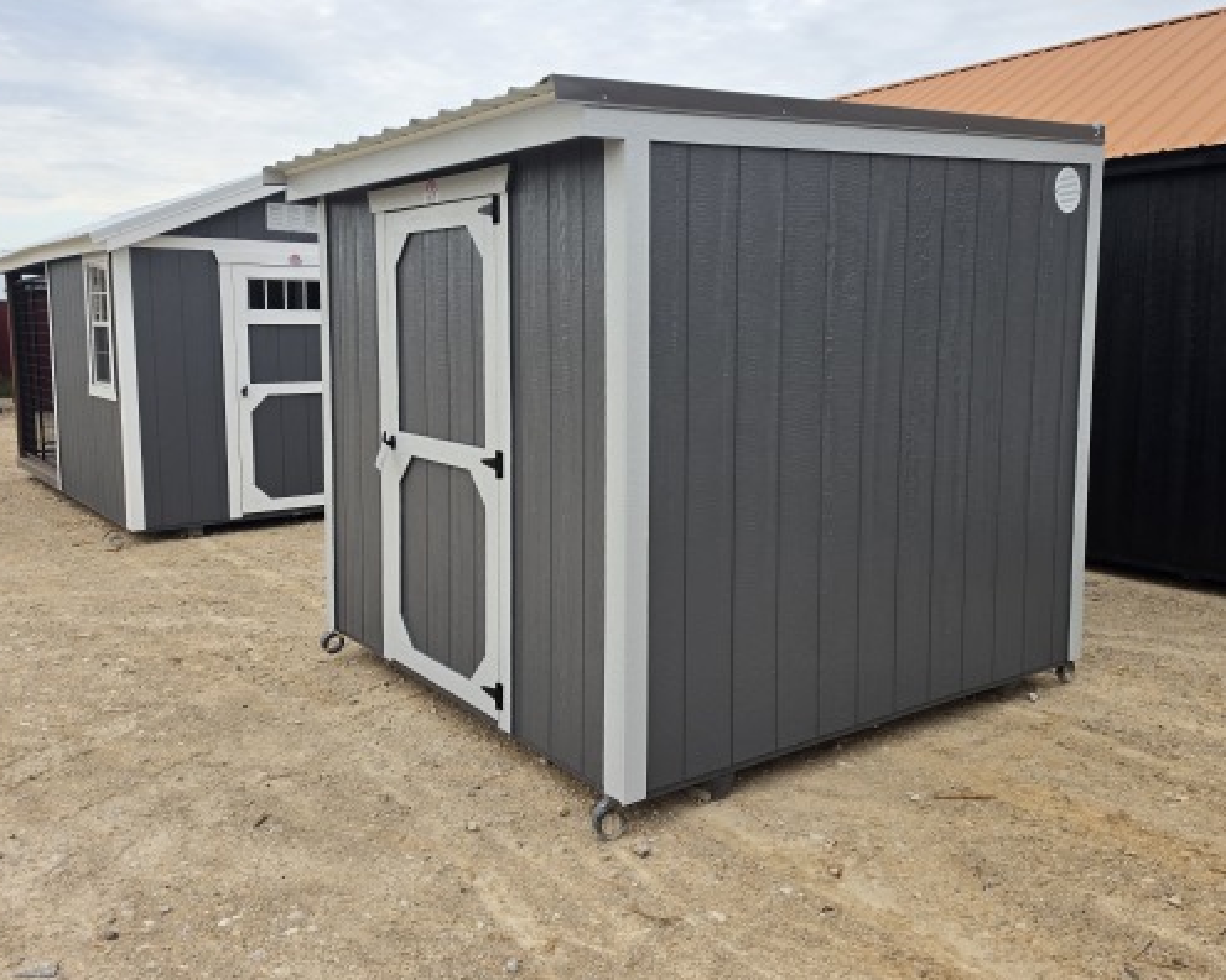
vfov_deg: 49.9
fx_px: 1052
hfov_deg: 60.3
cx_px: 676
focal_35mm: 29
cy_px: 436
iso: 32
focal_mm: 6.5
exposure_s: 1/359
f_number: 1.4
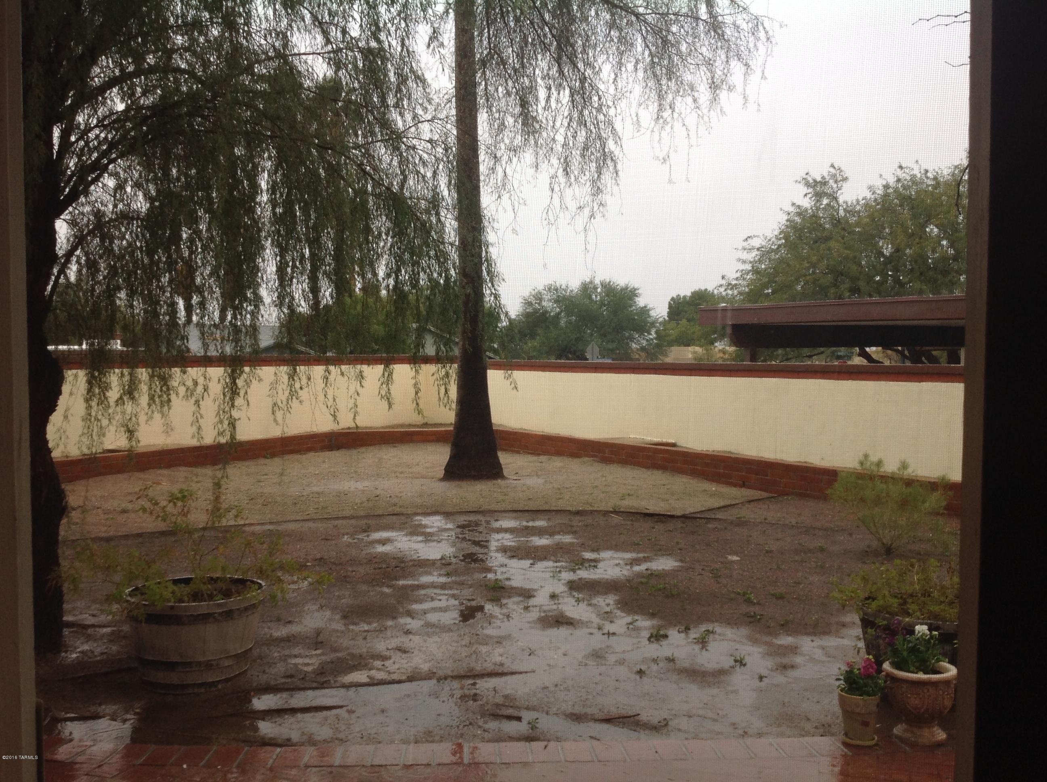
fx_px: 1057
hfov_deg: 52.7
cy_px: 391
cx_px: 524
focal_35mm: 35
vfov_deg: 40.6
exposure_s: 1/60
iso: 64
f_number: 2.4
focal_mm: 4.28
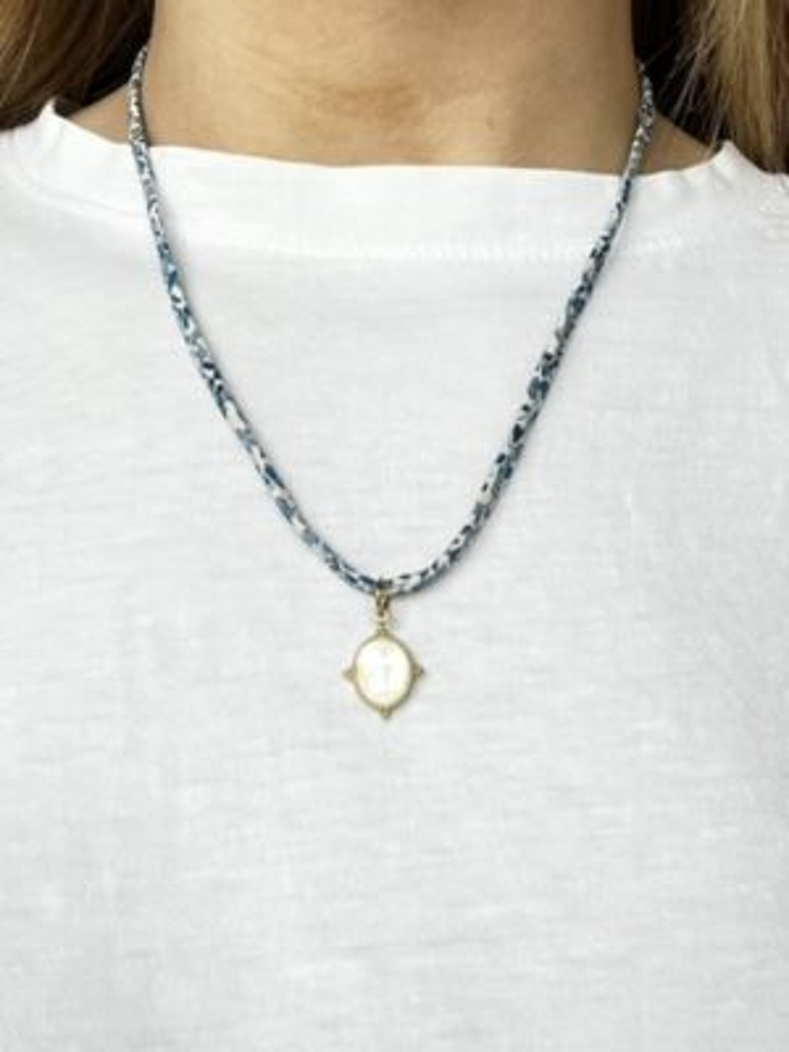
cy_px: 526
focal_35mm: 30
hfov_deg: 46.8
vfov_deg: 60.0
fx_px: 912
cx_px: 394
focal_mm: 2.71
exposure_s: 1/60
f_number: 2.2
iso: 100
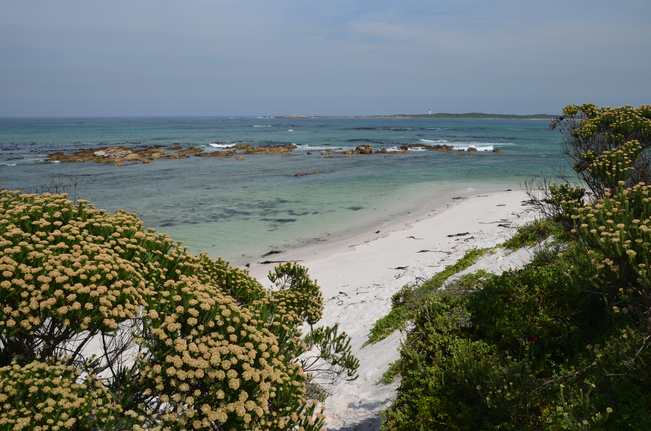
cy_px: 216
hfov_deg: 59.6
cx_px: 326
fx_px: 568
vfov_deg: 41.5
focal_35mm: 32
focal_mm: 21
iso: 100
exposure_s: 1/200
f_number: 13
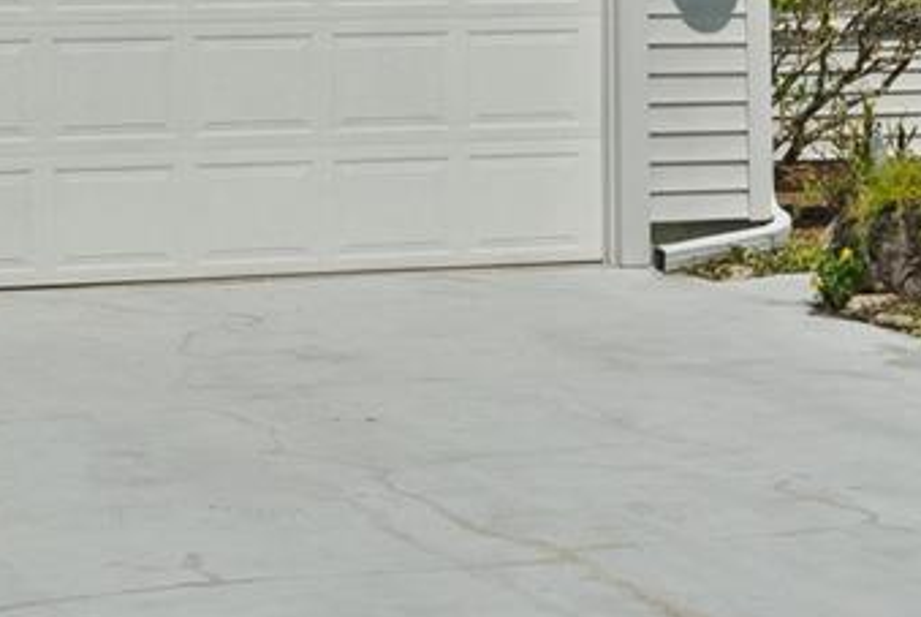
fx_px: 4227
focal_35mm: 165
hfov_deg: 12.2
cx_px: 1100
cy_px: 3
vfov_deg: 8.3
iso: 2000
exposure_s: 1/640
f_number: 8
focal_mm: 35
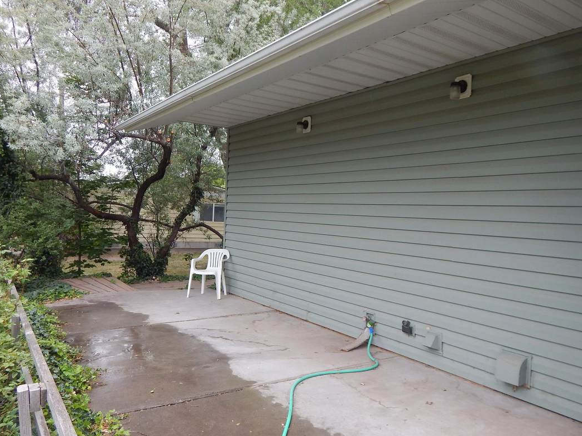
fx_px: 454
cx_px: 316
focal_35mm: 27
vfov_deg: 51.3
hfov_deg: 65.2
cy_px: 231
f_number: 3
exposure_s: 1/100
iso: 125
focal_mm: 4
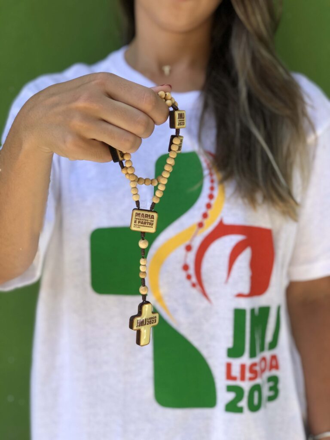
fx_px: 725
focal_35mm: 57
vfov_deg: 33.8
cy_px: 220
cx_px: 165
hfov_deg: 25.7
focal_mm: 6.6
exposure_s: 1/120
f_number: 2.8
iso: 40
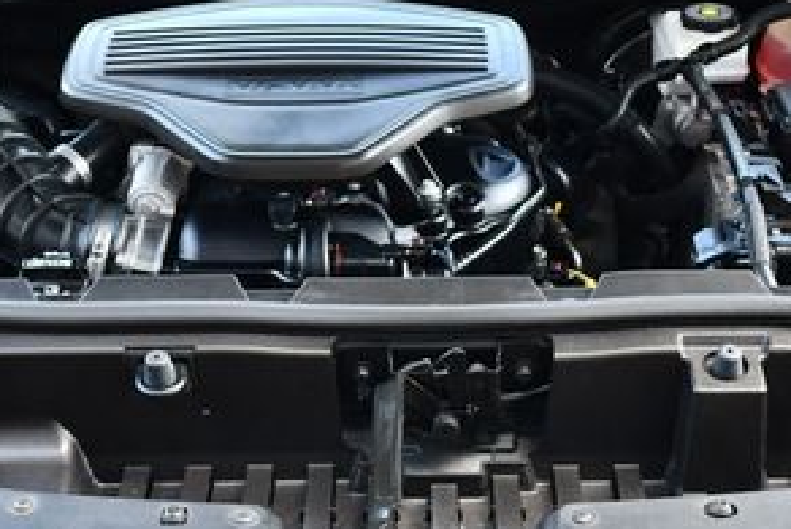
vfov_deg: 17.2
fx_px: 1737
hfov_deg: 25.7
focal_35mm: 79
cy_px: 391
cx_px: 423
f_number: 3.5
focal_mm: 18
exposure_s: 1/200
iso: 800
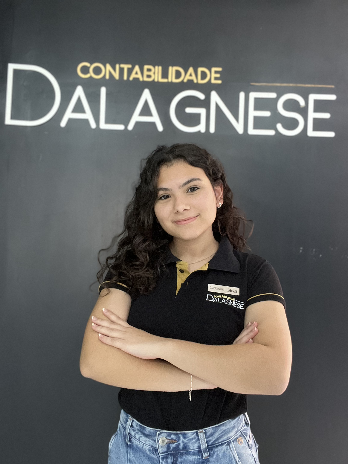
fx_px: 402
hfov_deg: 46.8
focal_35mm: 30
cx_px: 174
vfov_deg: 60.0
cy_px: 232
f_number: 2.2
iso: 400
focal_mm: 2.71
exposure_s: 1/40
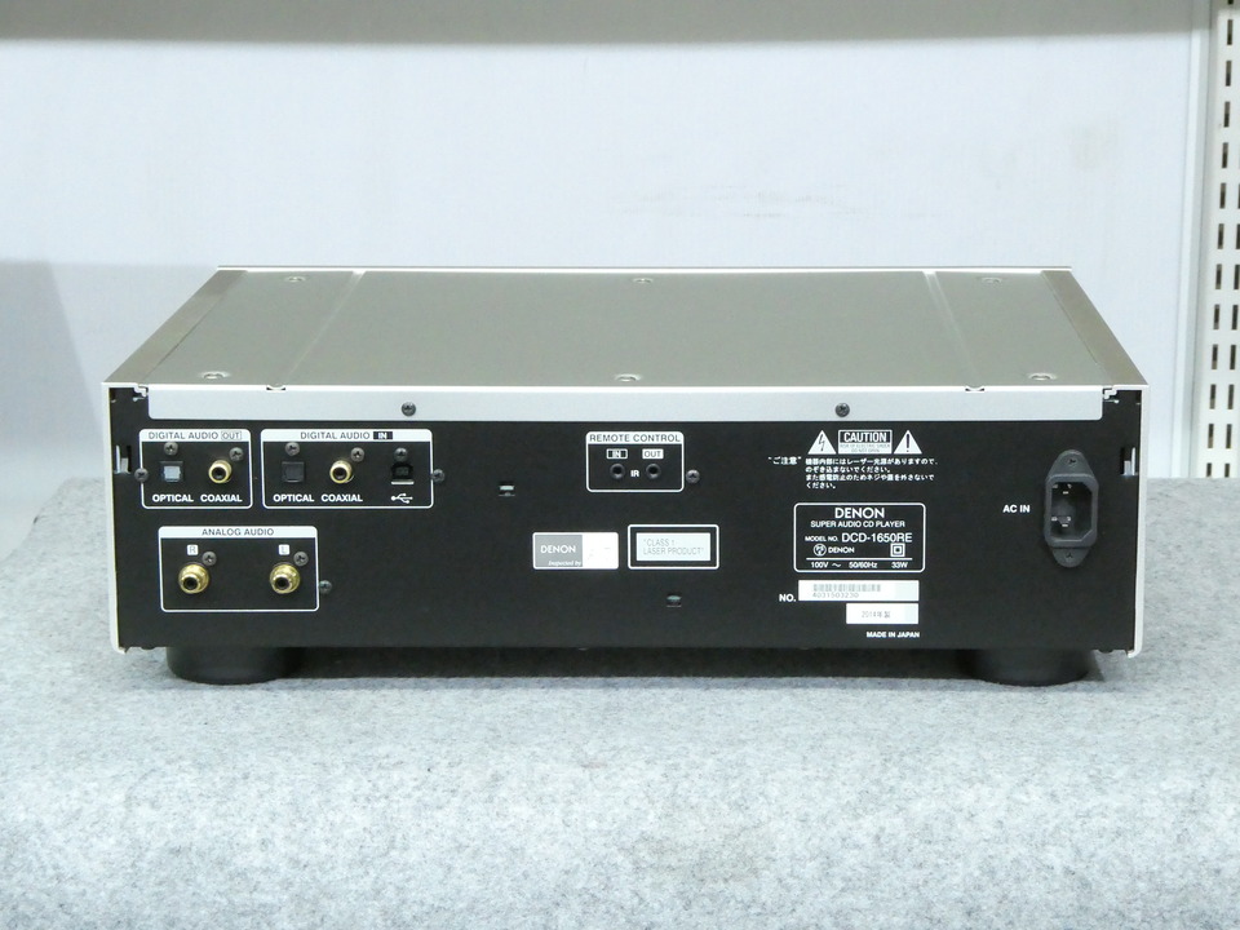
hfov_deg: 23.3
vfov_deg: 17.6
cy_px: 465
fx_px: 3009
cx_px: 620
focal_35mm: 84
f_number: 6.3
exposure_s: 1/15
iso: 1600
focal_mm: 15
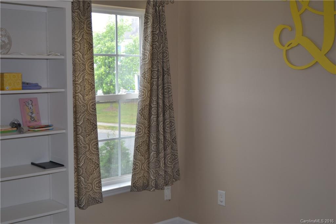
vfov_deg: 28.1
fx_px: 448
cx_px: 168
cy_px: 112
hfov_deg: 41.1
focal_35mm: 48
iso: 320
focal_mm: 32
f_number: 4.8
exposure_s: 1/125
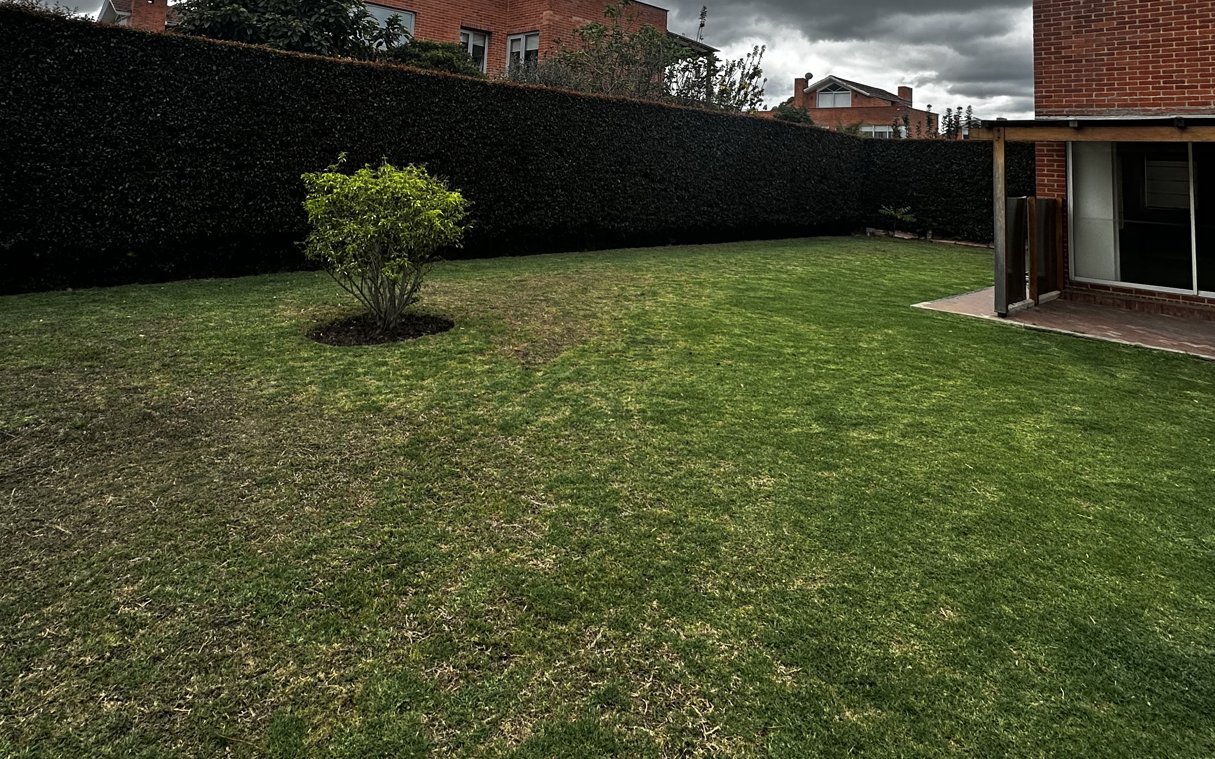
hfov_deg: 79.6
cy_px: 91
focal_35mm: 22
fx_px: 728
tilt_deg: +6.1
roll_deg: -2.4
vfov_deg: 49.6
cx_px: 594
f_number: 2.2
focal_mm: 2.22
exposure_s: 1/1490
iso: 40
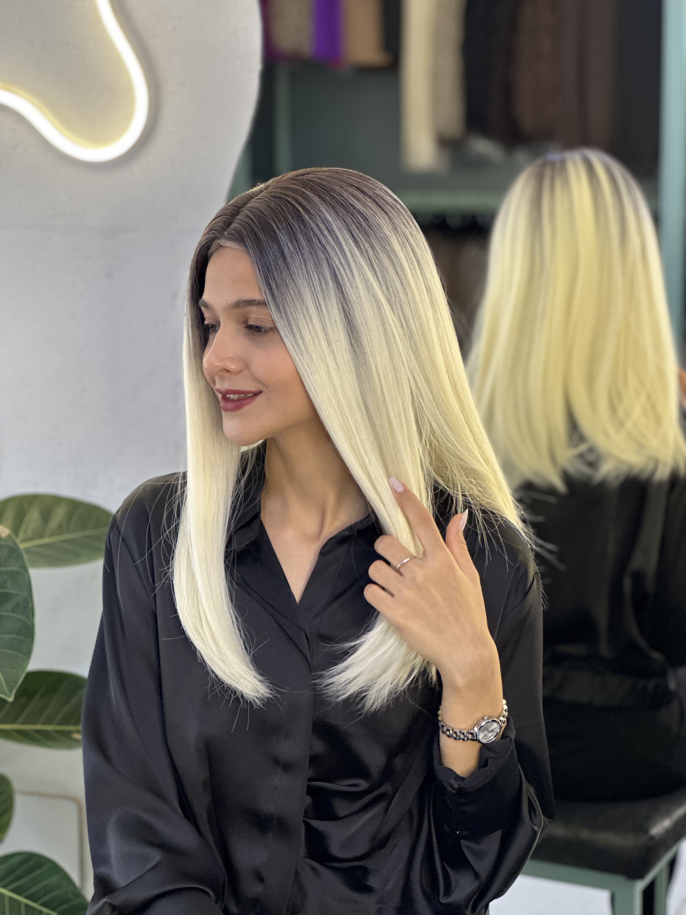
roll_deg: -0.4
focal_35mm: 77
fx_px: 2035
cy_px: 458
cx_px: 343
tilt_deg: -8.5
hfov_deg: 19.1
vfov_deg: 25.3
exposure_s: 1/50
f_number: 2.8
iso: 125
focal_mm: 9
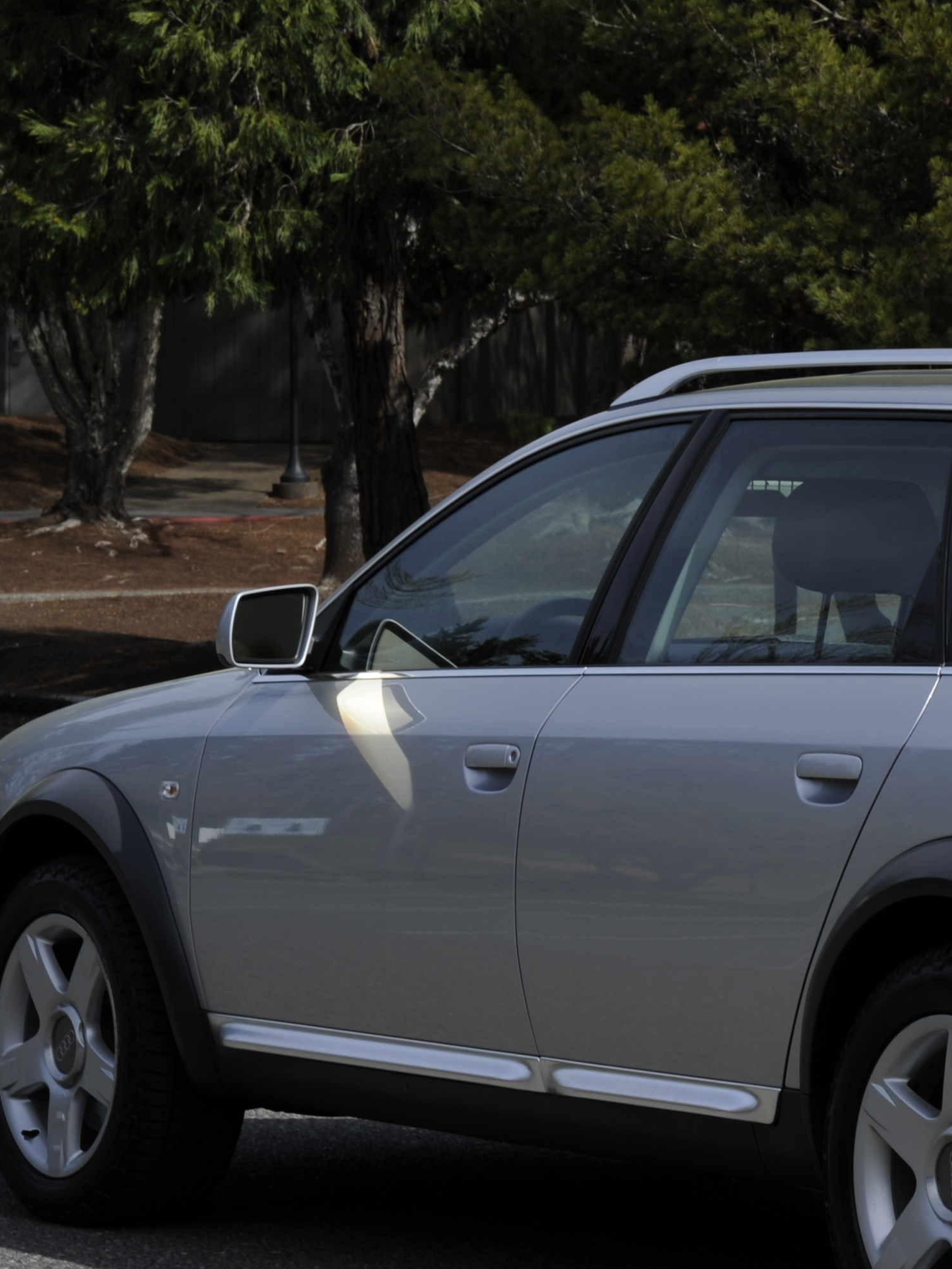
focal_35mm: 175
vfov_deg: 11.3
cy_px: 766
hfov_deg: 8.4
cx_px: 1050
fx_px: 6416
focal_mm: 85
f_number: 16
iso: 200
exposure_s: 1/160
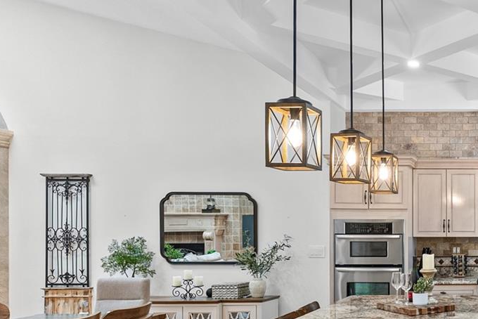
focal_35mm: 40
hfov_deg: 40.0
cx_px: 518
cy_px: 235
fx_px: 531
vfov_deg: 32.9
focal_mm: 17
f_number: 8
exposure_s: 1/2
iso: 400
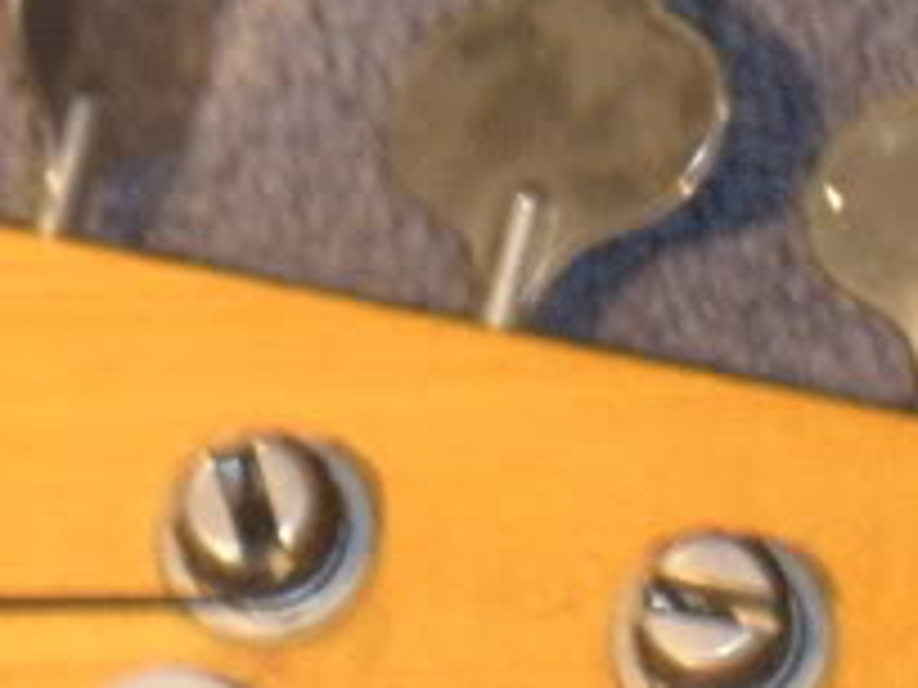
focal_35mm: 380
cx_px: 428
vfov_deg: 3.9
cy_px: 769
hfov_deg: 5.2
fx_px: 10077
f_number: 5.3
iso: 400
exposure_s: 1/6.5
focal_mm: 21.2
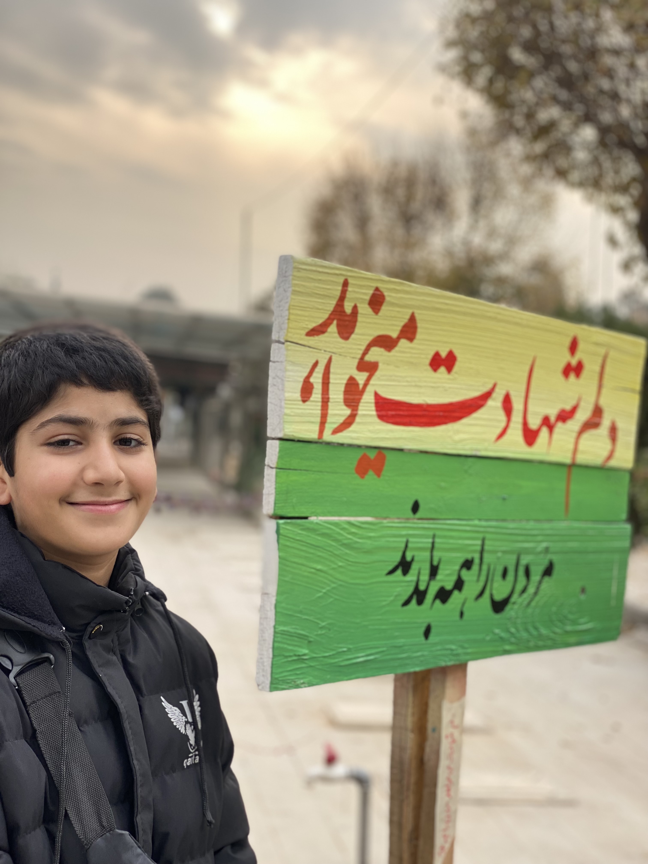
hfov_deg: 28.0
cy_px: 432
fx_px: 1298
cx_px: 324
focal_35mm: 52
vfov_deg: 36.8
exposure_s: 1/167
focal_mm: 6
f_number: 2
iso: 20
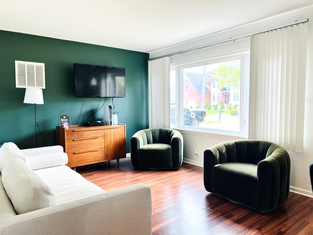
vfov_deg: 53.1
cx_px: 156
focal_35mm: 26
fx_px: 235
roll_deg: +0.4
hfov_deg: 67.3
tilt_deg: -3.8
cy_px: 118
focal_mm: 5.7
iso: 80
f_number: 1.5
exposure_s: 1/120
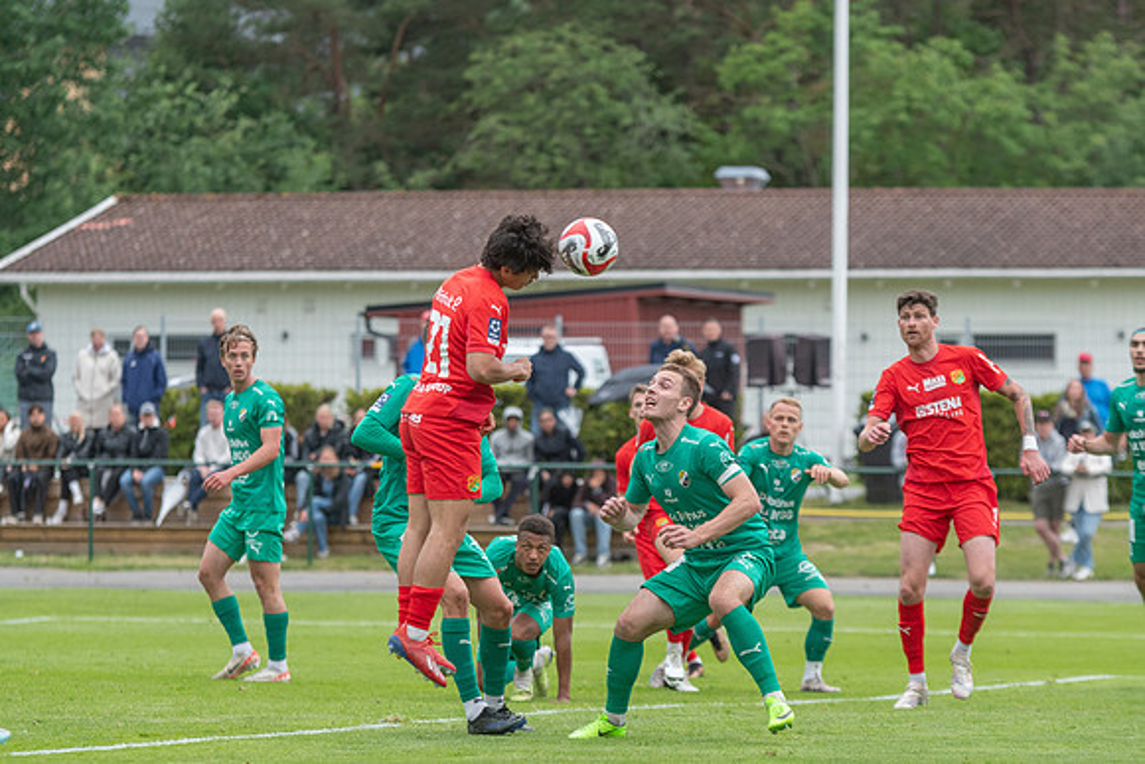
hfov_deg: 9.1
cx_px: 572
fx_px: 7158
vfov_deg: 6.1
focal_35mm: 225
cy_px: 382
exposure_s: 1/1250
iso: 800
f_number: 4
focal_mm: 150
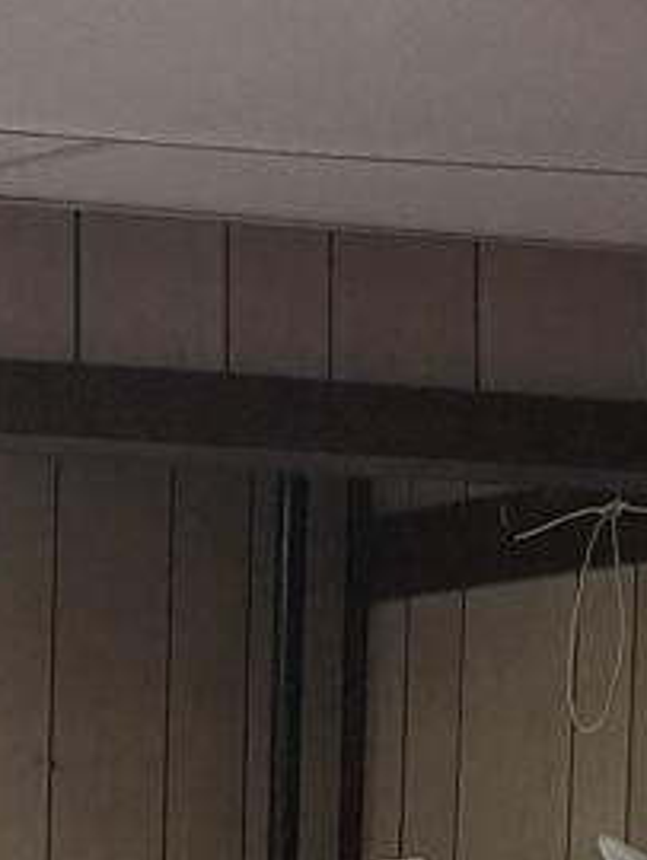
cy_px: 1245
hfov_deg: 7.8
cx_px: -453
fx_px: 4603
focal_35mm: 185
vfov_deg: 10.4
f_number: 1.8
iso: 125
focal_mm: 4.69
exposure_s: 1/120
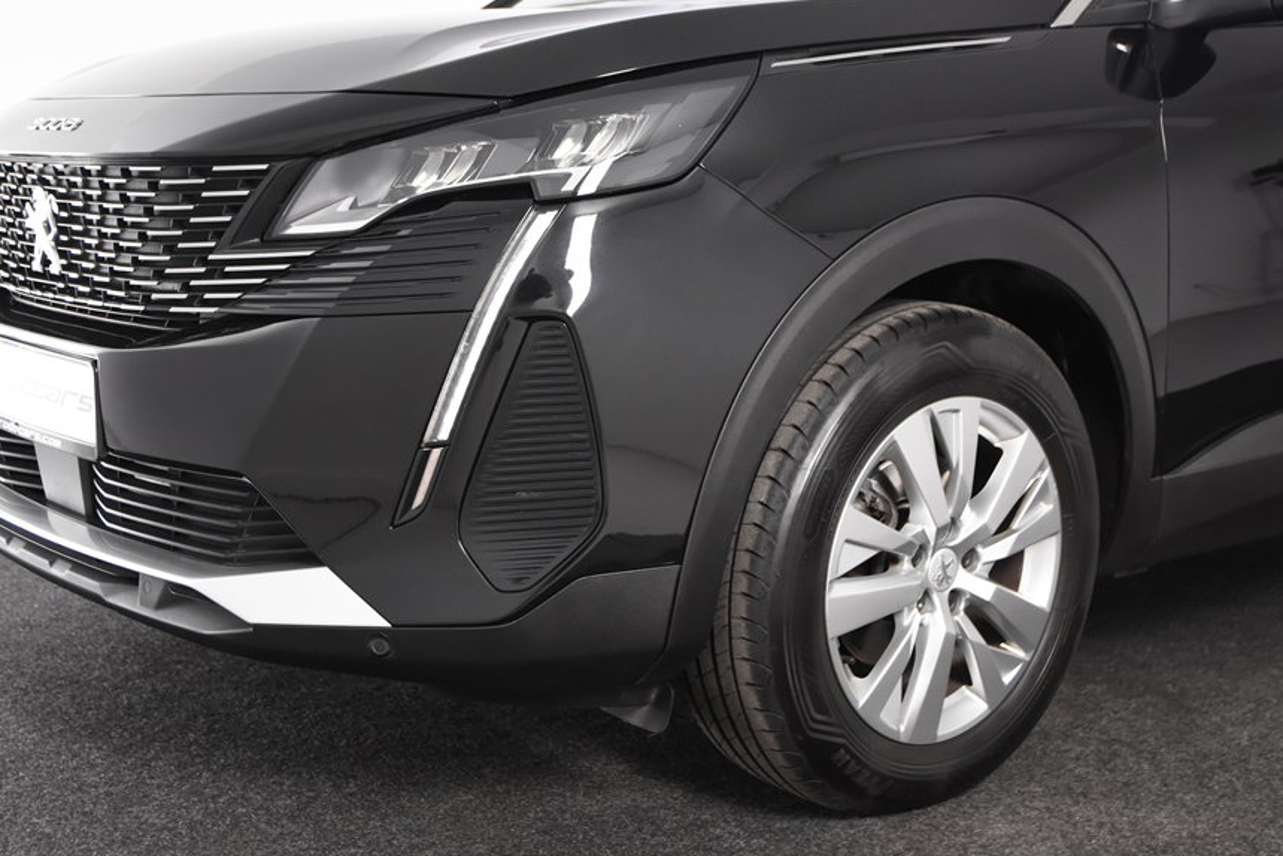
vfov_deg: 27.0
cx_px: 592
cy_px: 385
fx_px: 1782
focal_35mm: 50
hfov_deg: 39.6
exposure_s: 1/60
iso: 1600
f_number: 4
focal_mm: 28
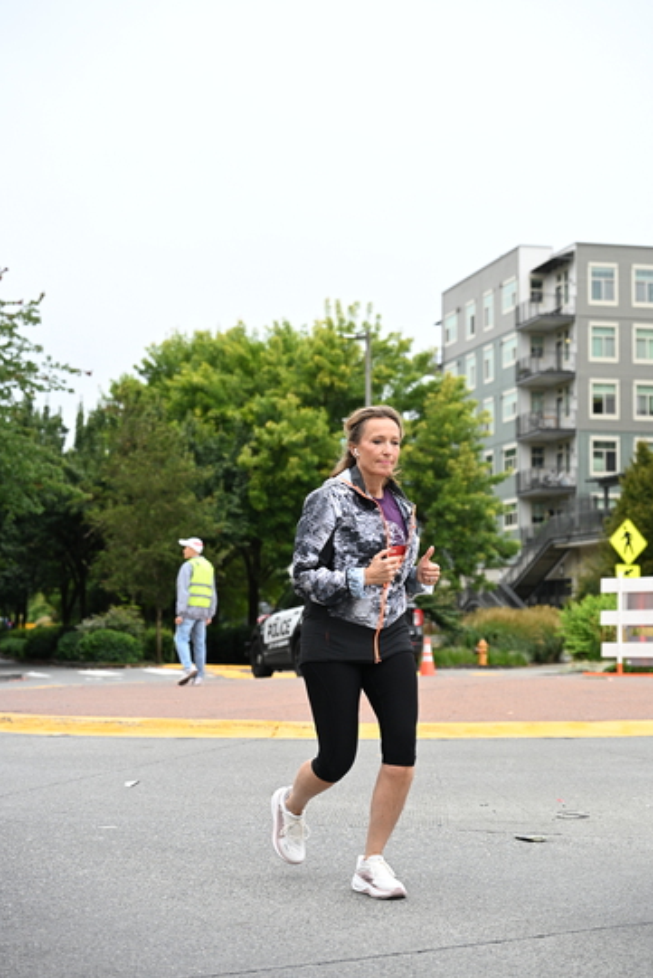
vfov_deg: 31.9
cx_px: 328
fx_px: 1713
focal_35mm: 63
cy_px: 488
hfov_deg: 21.6
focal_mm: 62
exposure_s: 1/800
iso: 1600
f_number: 4
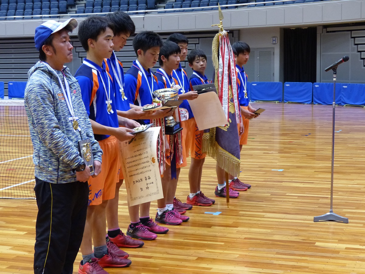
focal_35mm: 66
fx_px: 696
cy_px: 137
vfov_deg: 22.3
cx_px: 182
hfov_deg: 29.4
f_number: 2.8
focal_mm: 11.9
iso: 400
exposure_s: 1/50
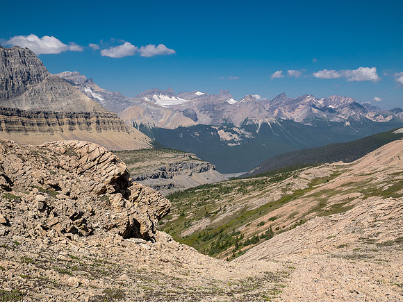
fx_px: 536
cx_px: 202
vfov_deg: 31.5
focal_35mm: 46
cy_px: 151
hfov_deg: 41.2
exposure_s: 1/320
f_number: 8
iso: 200
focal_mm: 23
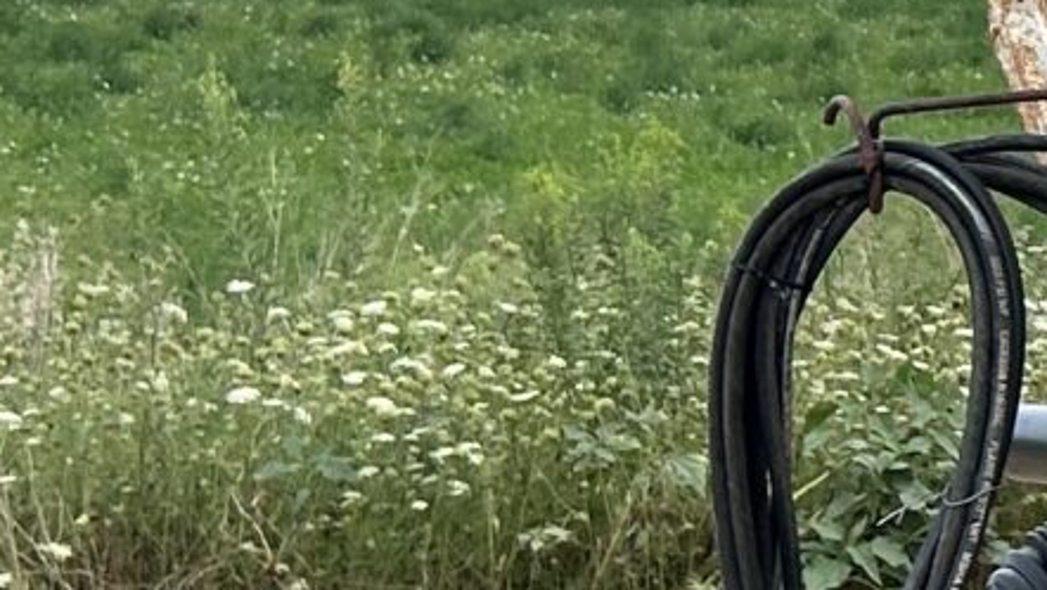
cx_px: 2516
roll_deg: +1.6
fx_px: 4555
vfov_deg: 7.4
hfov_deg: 11.0
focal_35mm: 164
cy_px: 249
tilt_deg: -5.6
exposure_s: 1/3257
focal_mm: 5.7
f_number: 1.5
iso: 50
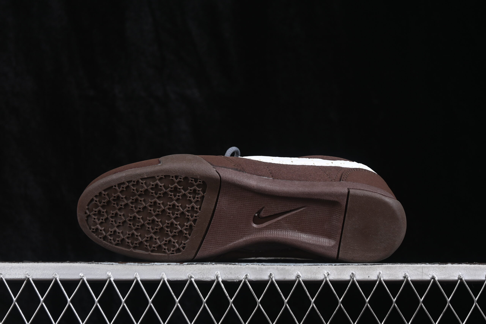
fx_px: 1012
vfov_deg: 18.2
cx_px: 243
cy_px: 162
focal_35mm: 75
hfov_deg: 27.0
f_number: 6.3
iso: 160
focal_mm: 50
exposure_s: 1/60
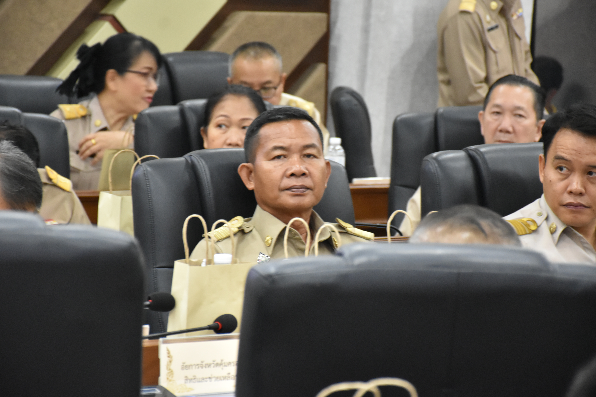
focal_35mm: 158
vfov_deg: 8.7
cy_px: 198
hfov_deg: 13.0
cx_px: 298
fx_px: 2607
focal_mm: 105
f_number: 5.6
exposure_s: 1/40
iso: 3200
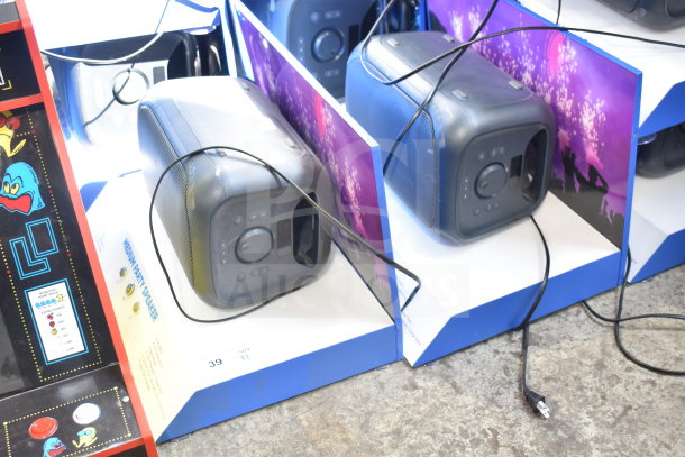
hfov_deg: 43.6
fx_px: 856
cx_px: 342
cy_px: 228
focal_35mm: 45
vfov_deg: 29.9
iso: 720
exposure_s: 1/50
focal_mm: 30
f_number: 4.2
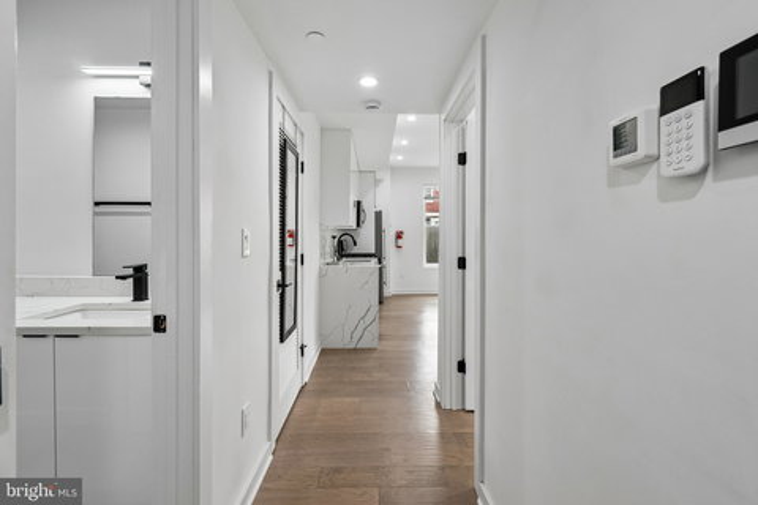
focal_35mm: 15
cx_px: 379
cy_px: 252
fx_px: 316
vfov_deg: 77.3
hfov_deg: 100.4
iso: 400
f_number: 5.6
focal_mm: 10
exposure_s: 1/60
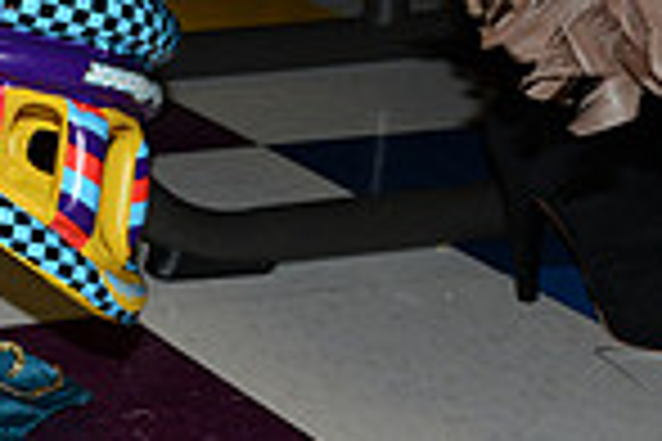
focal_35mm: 174
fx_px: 3199
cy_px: -425
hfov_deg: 10.9
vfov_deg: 7.6
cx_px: -599
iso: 500
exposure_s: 1/160
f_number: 6.3
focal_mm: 44
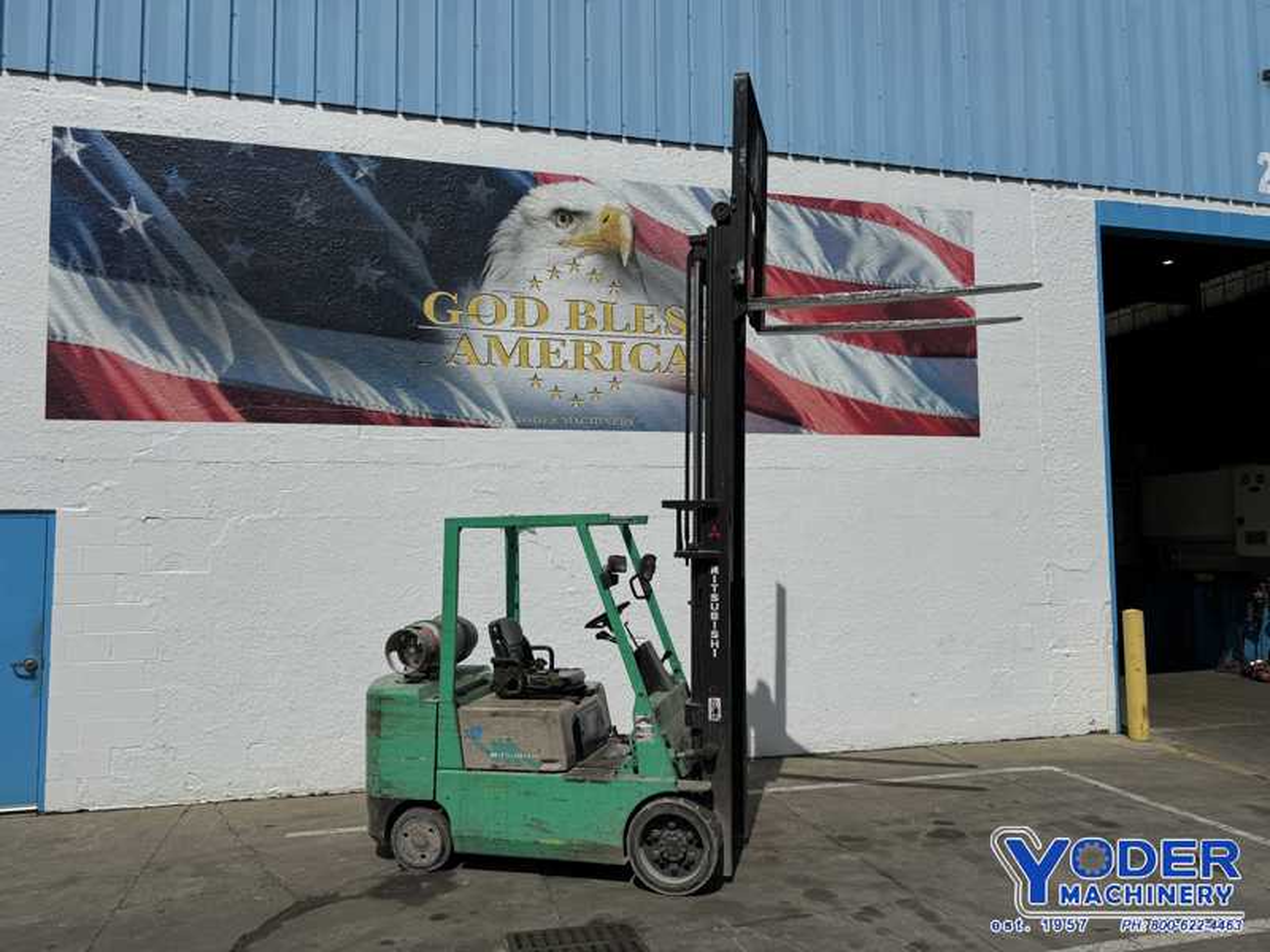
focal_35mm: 24
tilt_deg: +3.3
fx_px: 881
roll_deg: +0.5
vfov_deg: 56.8
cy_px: 476
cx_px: 635
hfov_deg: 71.6
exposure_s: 1/15152
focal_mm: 6.76
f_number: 1.78
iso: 80
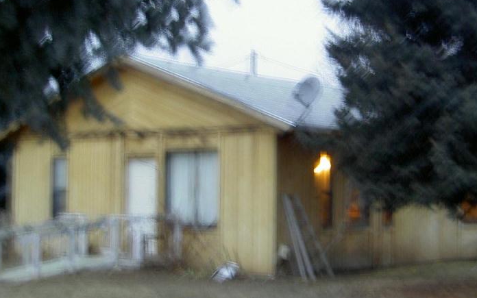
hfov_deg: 27.1
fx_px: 988
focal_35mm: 76
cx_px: 294
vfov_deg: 17.2
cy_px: 154
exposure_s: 1/4
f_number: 2.8
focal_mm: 8
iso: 100
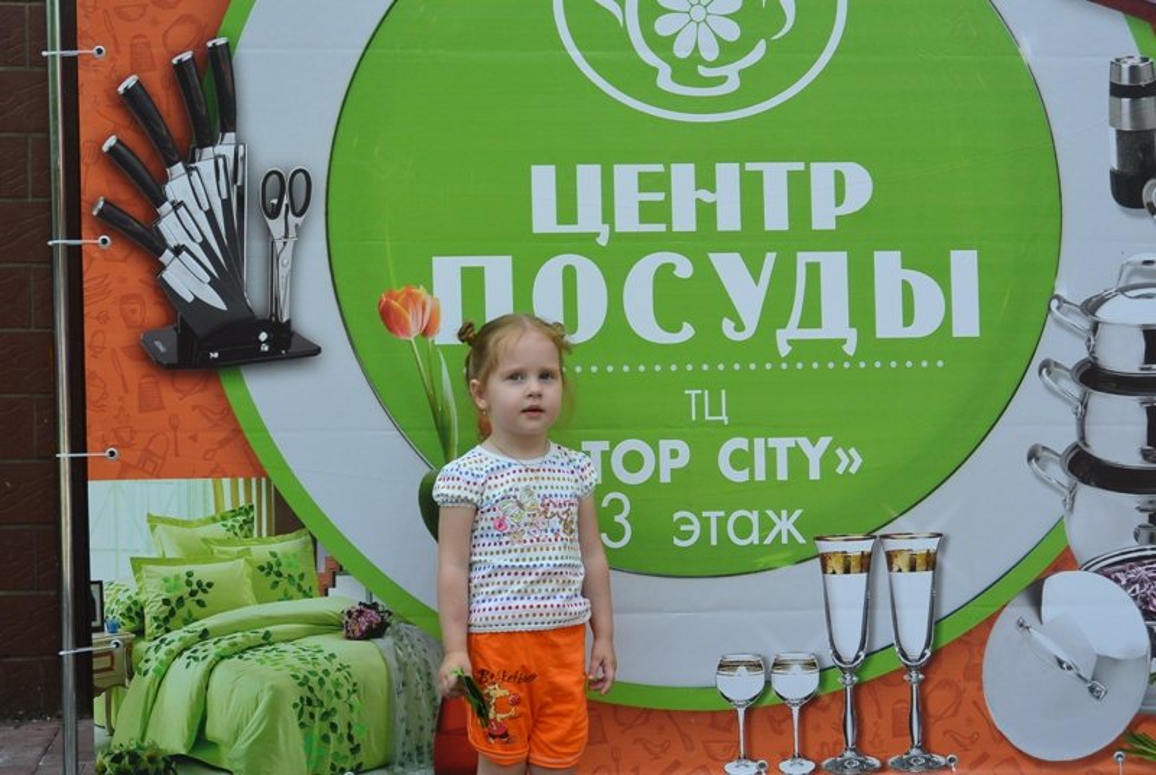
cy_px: 388
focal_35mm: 63
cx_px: 578
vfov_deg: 21.6
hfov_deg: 31.8
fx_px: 2026
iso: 100
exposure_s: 1/250
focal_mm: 23.6
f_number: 5.3
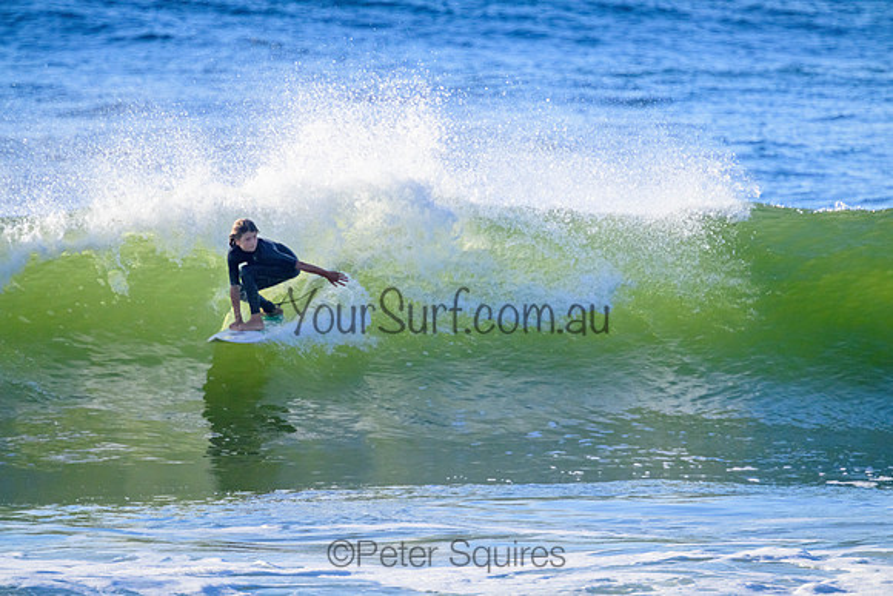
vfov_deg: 1.7
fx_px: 19848
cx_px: 446
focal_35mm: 800
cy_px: 298
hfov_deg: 2.6
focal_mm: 800
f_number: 11
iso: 1800
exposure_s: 1/2000
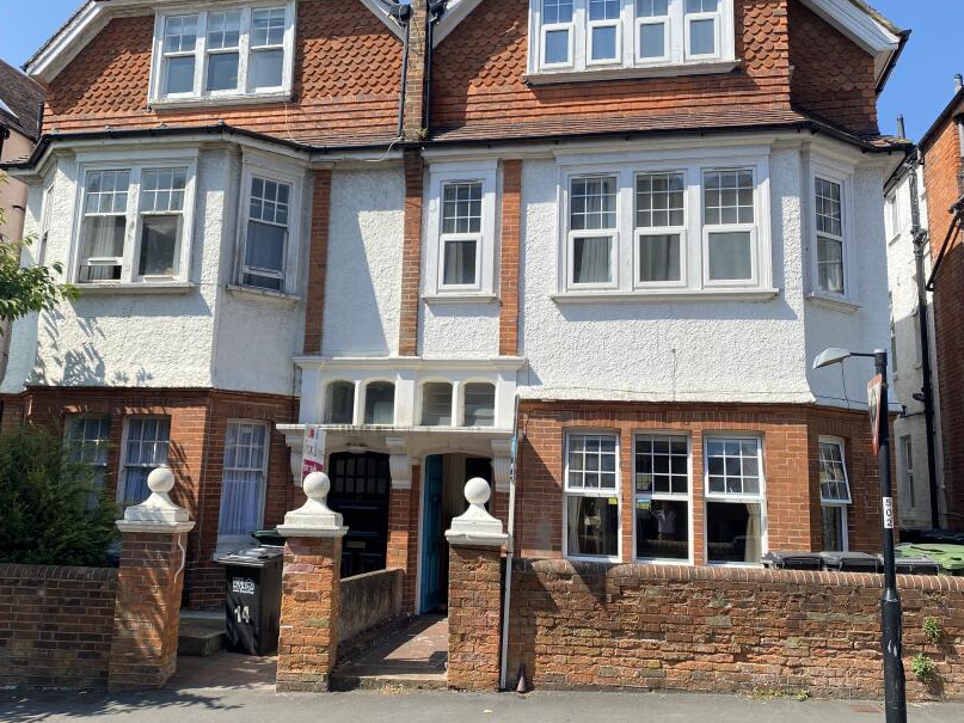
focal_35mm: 33
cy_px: 321
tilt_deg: +9.1
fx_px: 919
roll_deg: -1.7
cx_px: 429
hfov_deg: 55.2
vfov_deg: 42.9
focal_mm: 4.25
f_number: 1.8
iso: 32
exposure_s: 1/1608
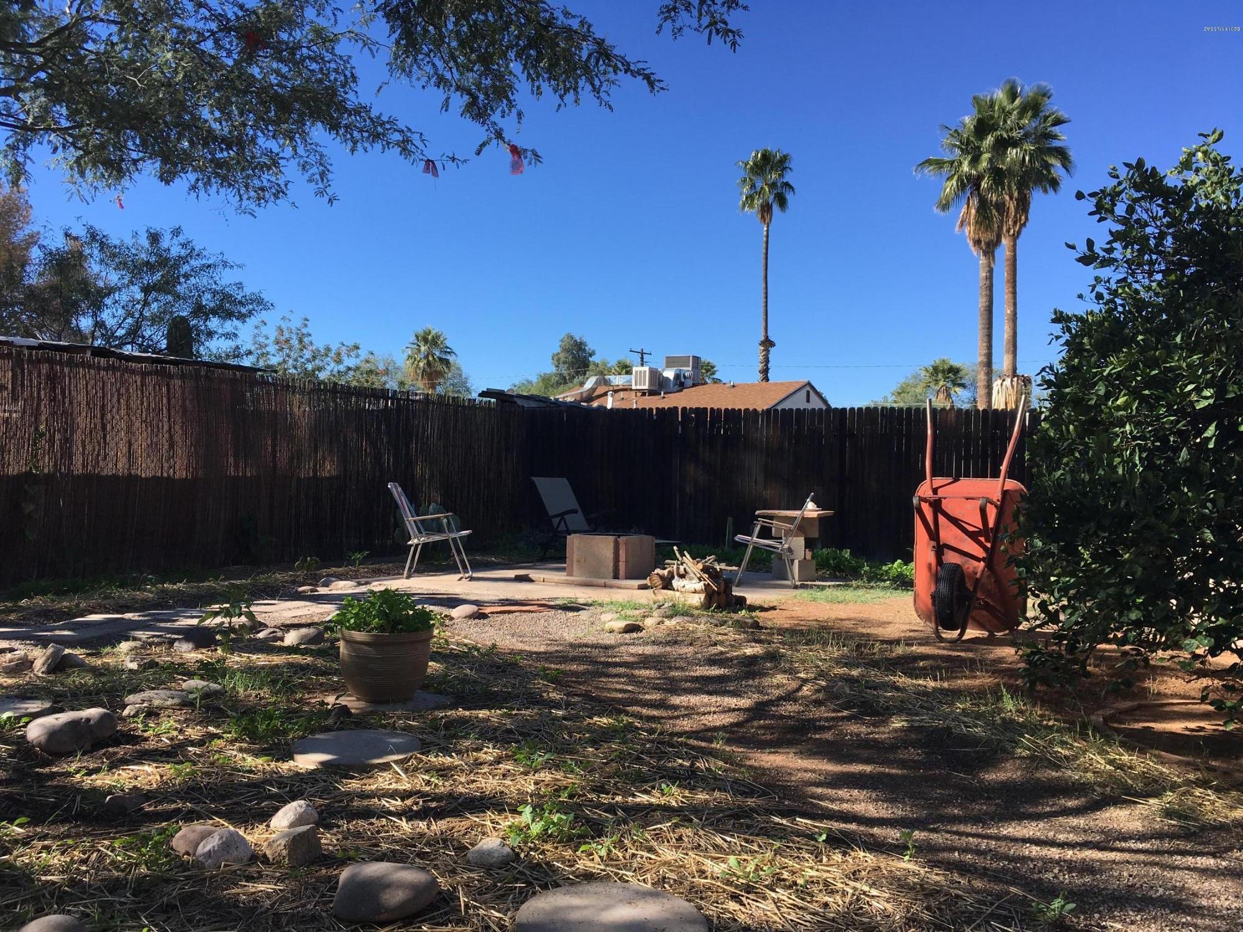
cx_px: 622
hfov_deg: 61.7
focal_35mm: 29
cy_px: 466
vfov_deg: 48.2
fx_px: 1041
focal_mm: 4.15
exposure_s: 1/927
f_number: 2.2
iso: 25
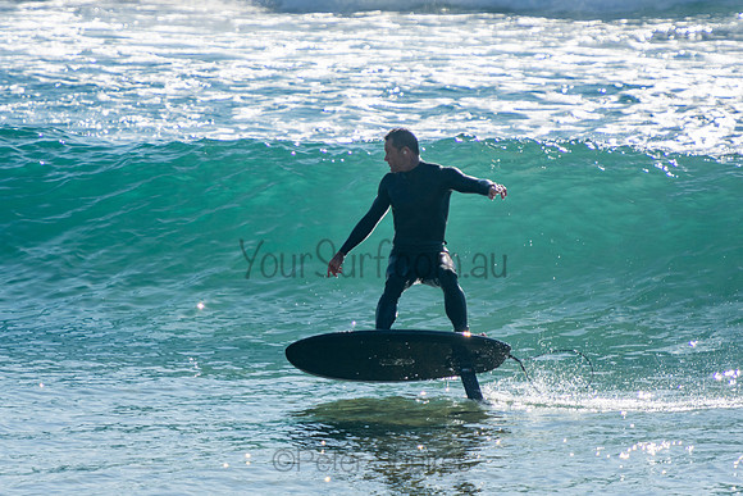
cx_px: 372
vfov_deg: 2.9
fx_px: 9909
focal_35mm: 480
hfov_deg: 4.3
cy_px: 248
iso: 250
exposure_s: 1/1600
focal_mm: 320
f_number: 5.6
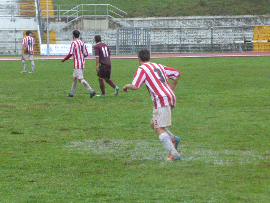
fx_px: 1248
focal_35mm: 160
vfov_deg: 9.3
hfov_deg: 12.3
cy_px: 102
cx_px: 135
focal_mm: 25.9
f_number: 5.4
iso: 1600
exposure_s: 1/320
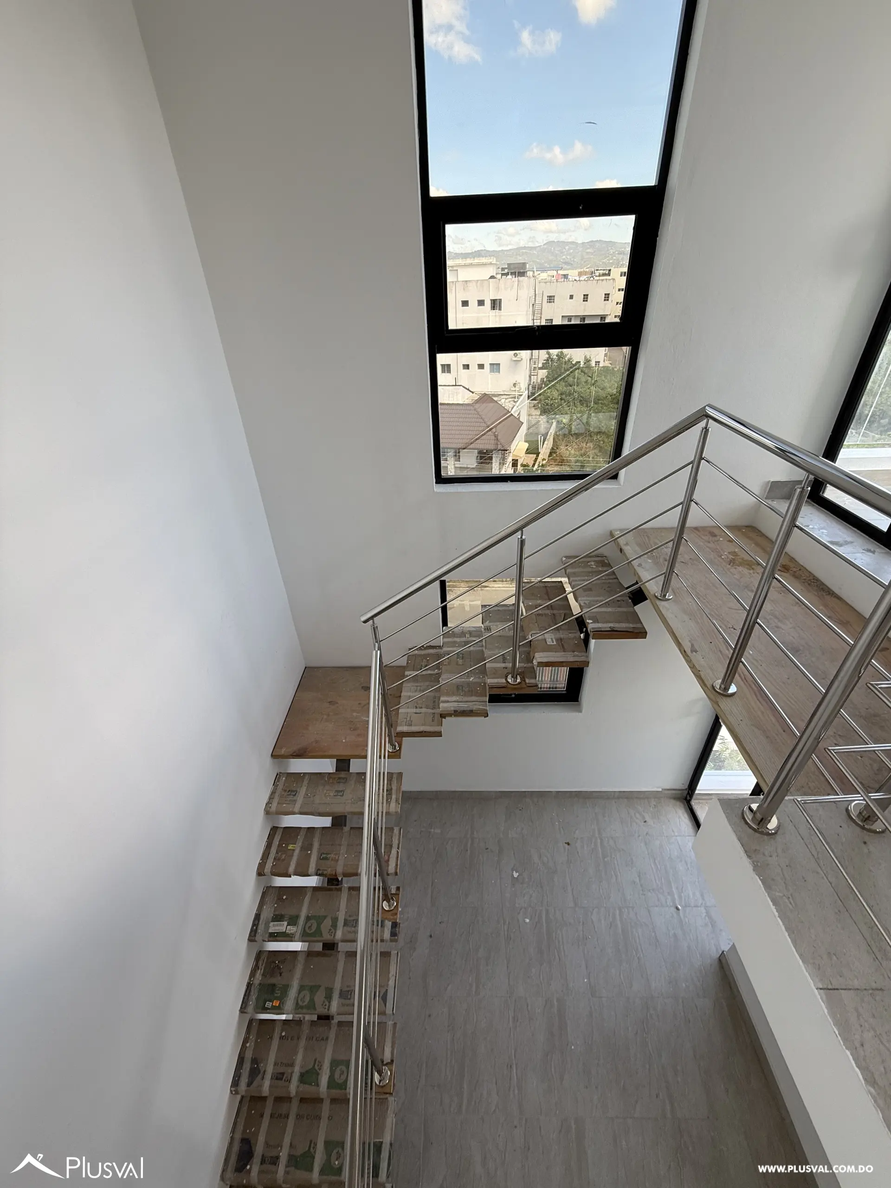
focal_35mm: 14
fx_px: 480
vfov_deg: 102.1
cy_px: 594
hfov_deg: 85.7
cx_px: 446
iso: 50
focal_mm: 2.22
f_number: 2.2
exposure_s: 1/99
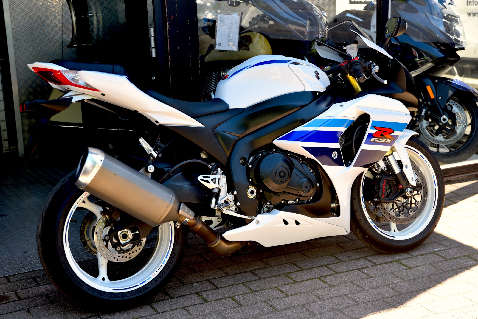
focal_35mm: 62
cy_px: 160
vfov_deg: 21.9
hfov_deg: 32.4
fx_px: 824
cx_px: 239
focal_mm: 62
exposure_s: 1/80
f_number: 4.5
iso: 100
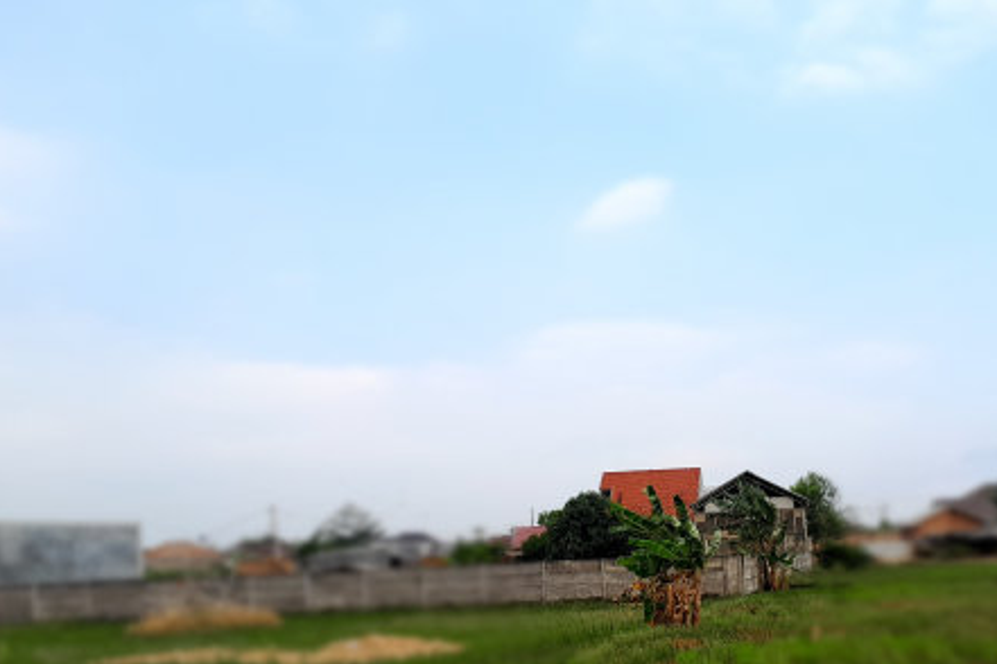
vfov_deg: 33.4
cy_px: 516
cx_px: 669
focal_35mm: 39
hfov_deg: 48.7
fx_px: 1080
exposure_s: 1/197
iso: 40
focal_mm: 4
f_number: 1.8
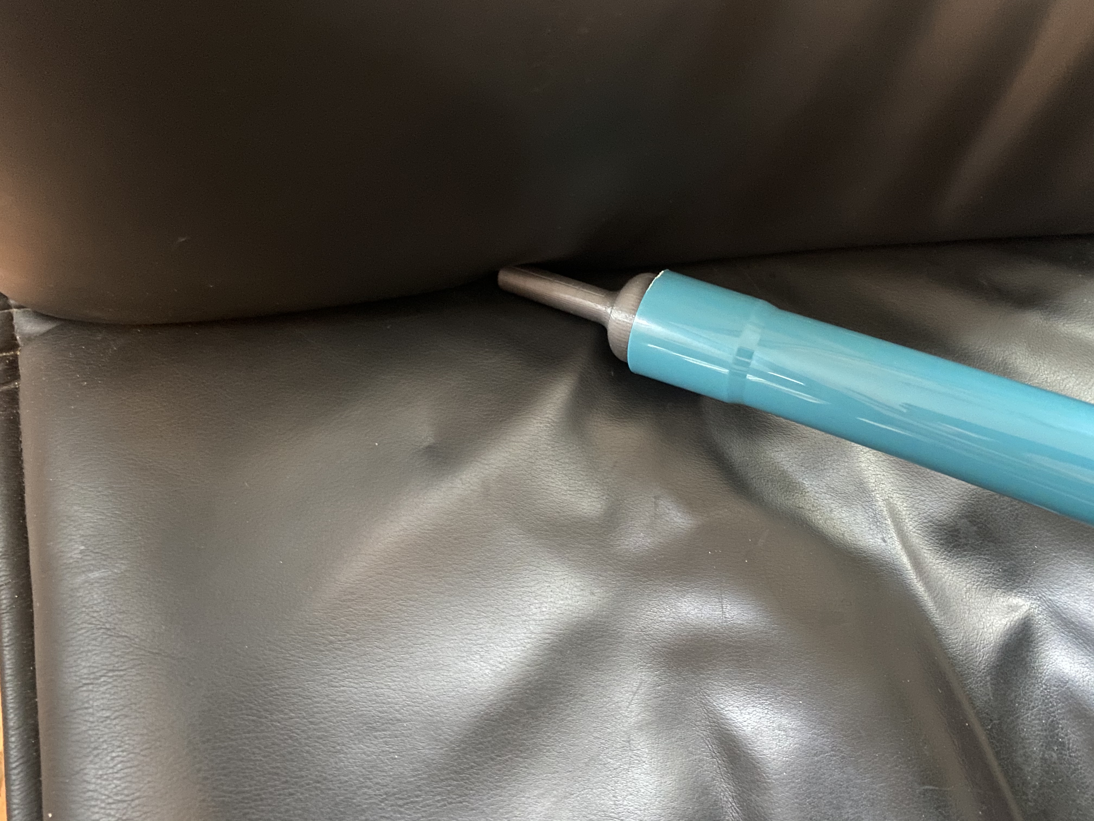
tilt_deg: -71.5
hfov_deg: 67.3
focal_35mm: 26
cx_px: 547
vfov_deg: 53.1
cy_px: 410
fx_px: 822
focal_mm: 4.25
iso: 500
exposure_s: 1/13
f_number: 1.8
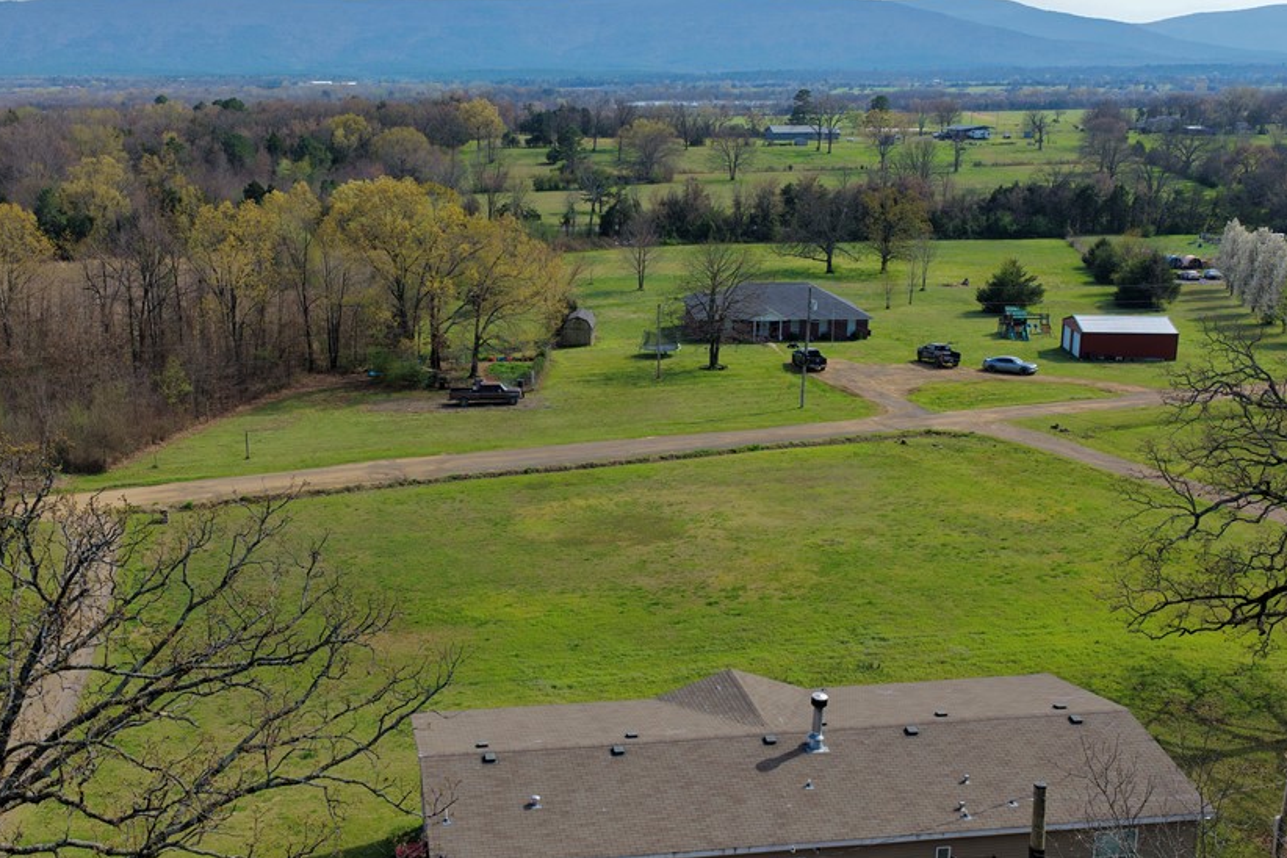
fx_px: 1323
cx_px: 517
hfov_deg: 51.6
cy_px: 429
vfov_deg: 35.9
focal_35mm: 37
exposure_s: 1/500
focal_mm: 14.45
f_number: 2.8
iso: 100
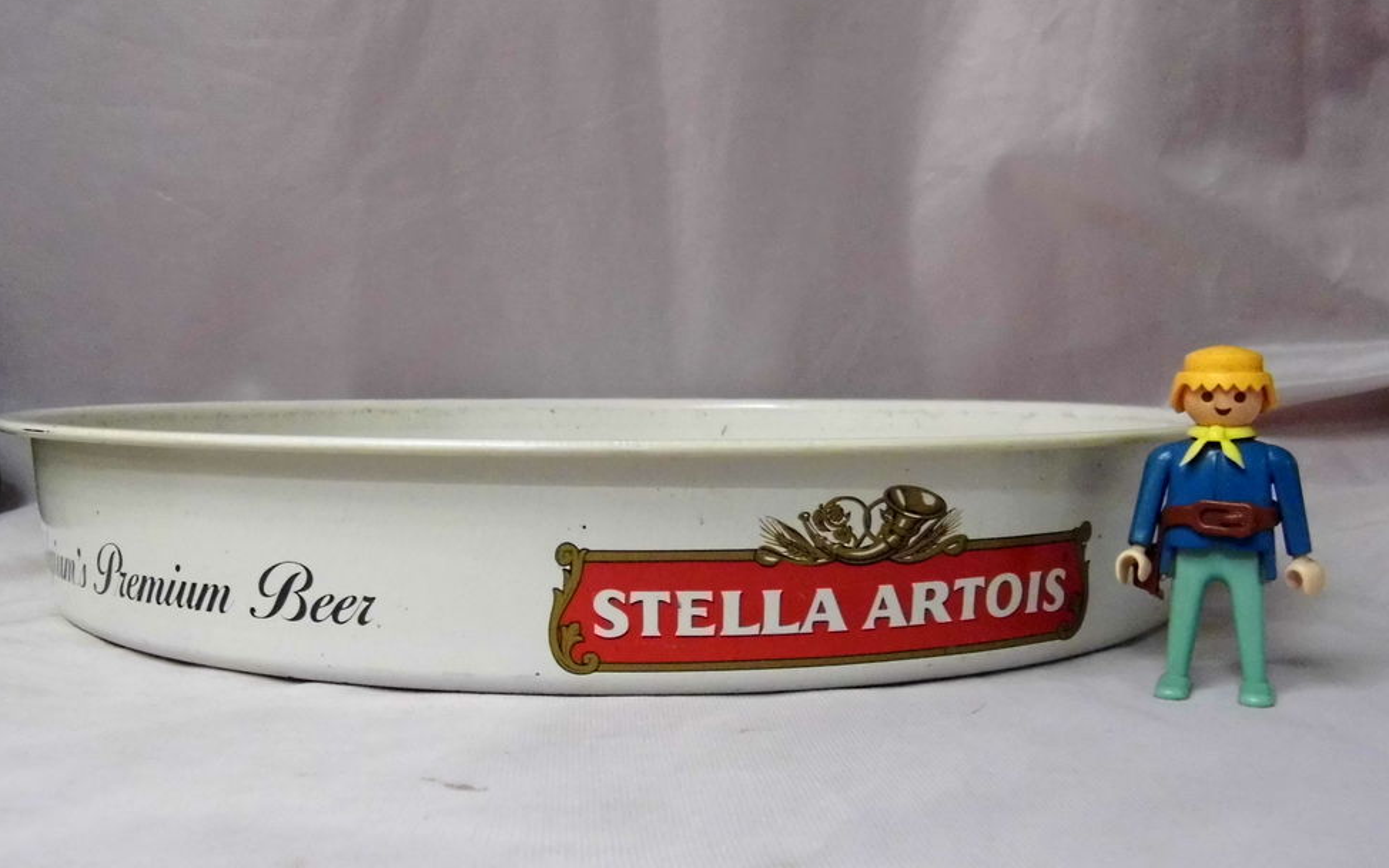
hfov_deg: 52.7
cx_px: 687
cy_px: 467
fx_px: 1401
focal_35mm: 37
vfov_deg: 34.4
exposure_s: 1/10
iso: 800
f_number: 3.3
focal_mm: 6.1
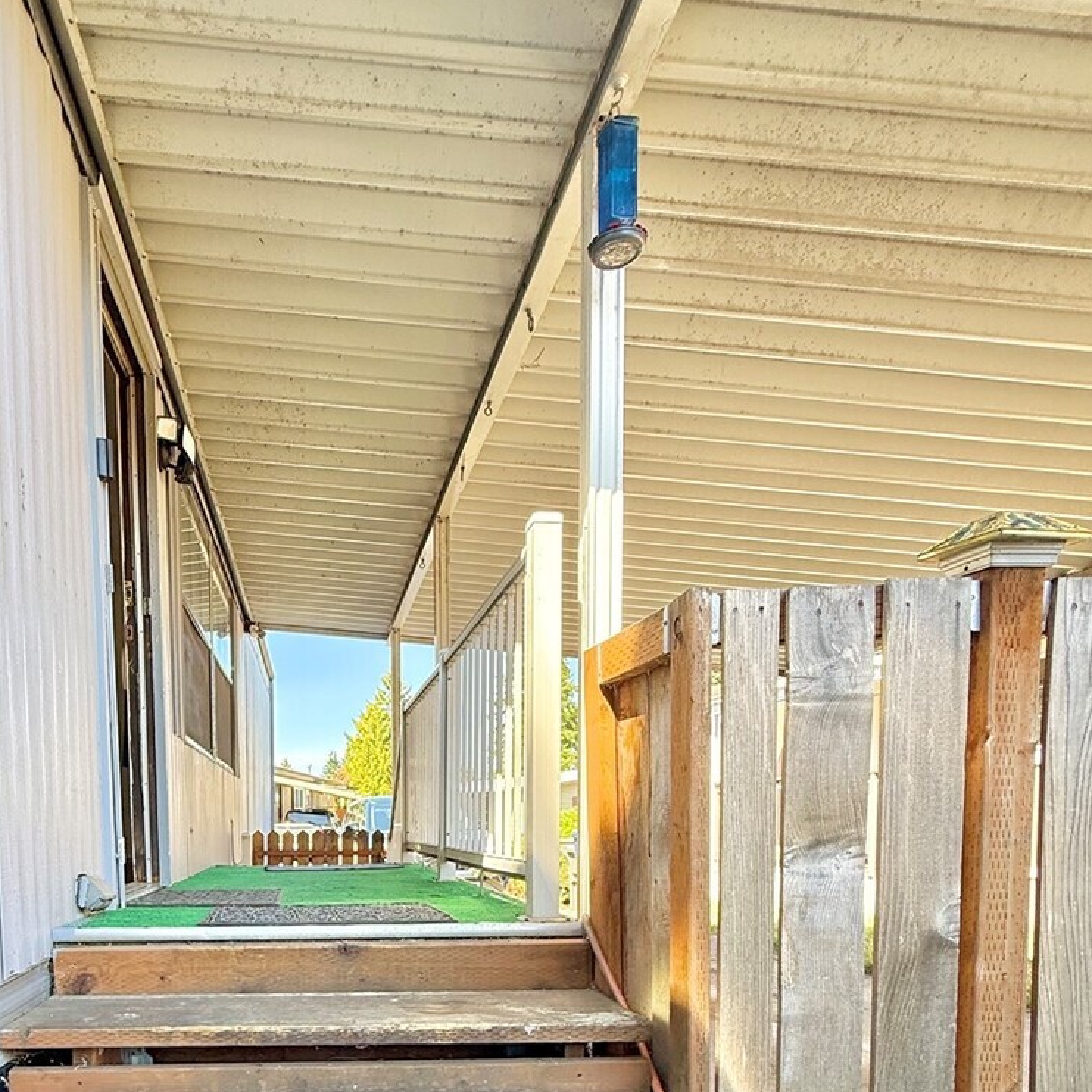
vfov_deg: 59.4
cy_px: 887
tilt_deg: -3.2
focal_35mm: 24
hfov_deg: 62.5
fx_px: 857
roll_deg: +1.7
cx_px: 318
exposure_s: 1/233
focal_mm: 2.22
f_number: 2.2
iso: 64
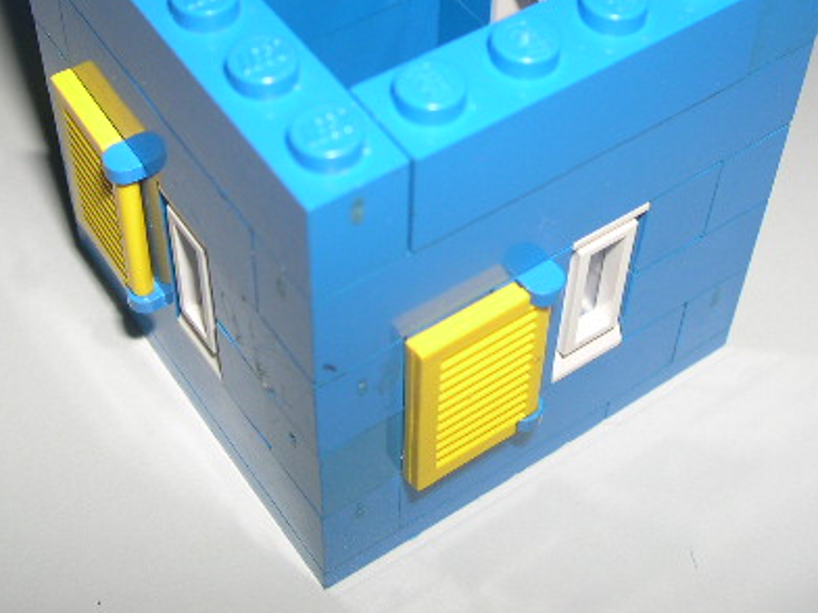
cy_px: 115
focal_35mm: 62
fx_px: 1465
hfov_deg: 31.2
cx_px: 409
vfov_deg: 23.3
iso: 100
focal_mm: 8
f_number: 7.6
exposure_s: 1/60
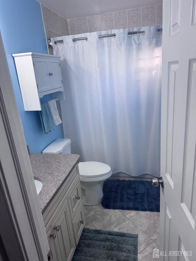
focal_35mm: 24
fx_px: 181
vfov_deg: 71.6
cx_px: 98
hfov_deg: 56.8
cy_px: 130
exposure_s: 1/120
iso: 64
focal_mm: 6.76
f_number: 1.78
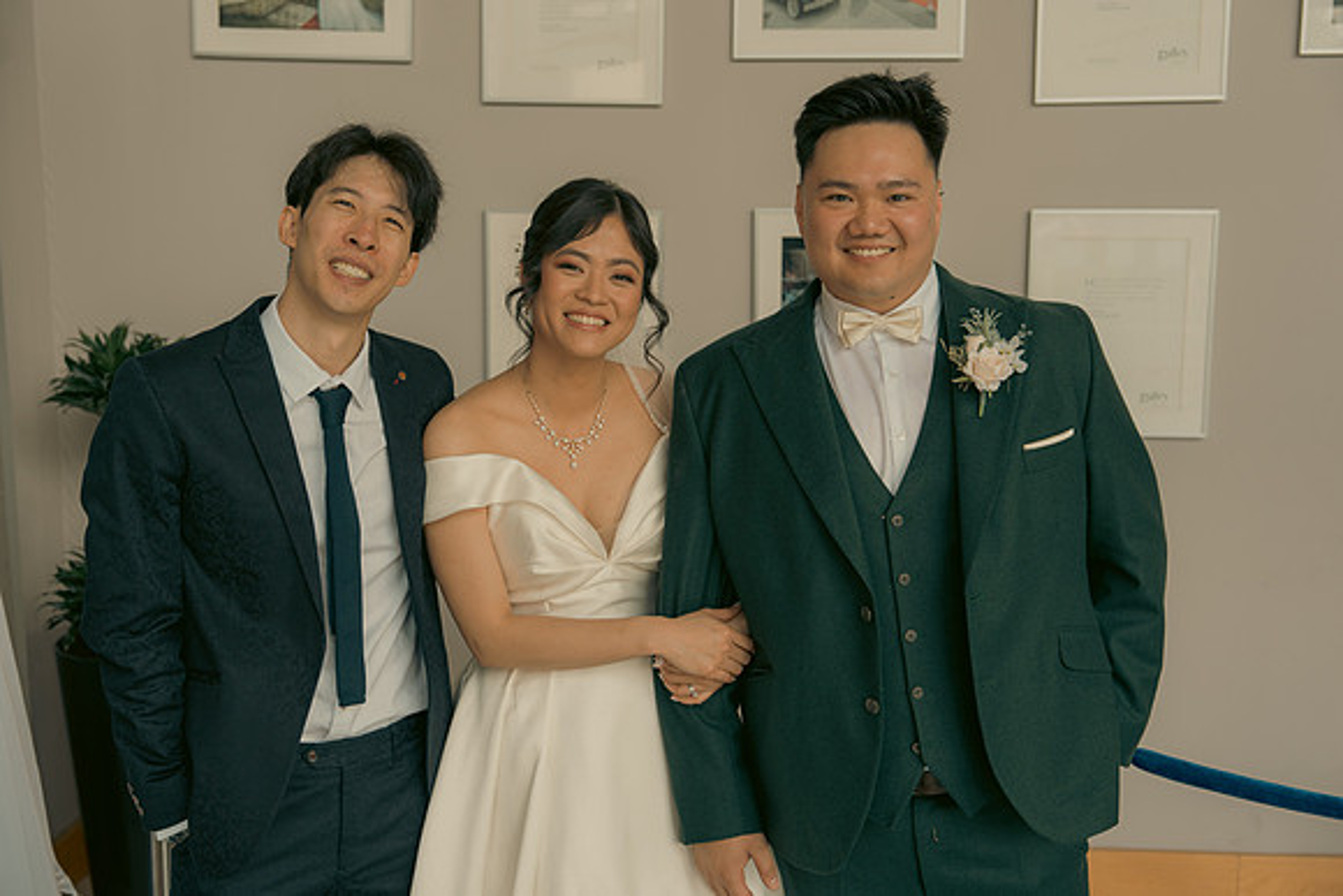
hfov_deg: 46.4
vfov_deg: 31.9
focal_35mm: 42
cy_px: 448
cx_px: 672
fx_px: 1567
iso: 160
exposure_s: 1/160
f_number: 3.5
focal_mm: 42
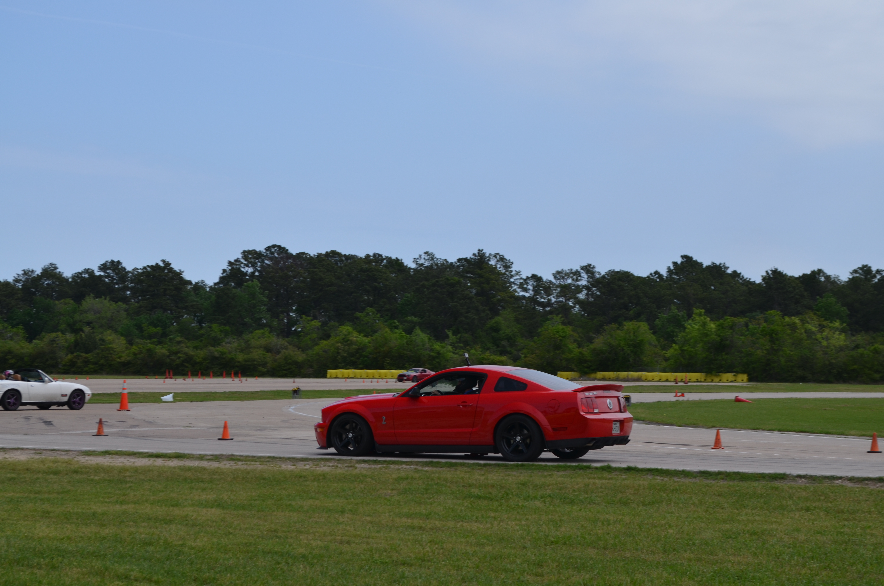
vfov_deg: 18.8
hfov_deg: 28.1
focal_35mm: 72
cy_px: 293
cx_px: 442
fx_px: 1764
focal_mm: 48
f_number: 8
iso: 180
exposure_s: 1/250
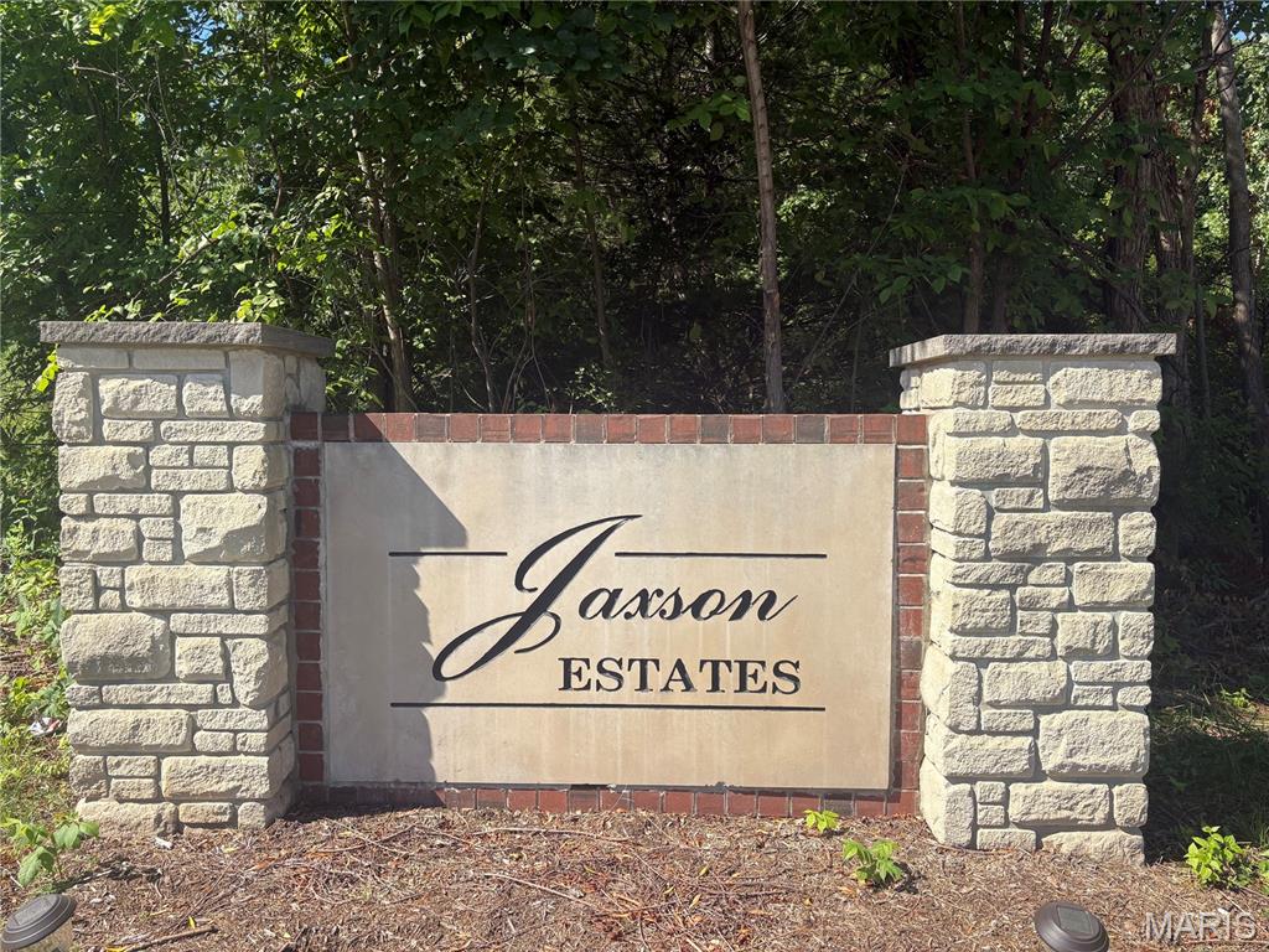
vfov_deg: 53.1
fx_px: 953
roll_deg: +0.6
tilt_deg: -3.3
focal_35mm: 26
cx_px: 634
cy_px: 476
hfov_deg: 67.3
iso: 50
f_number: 1.6
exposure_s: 1/2208
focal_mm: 5.96
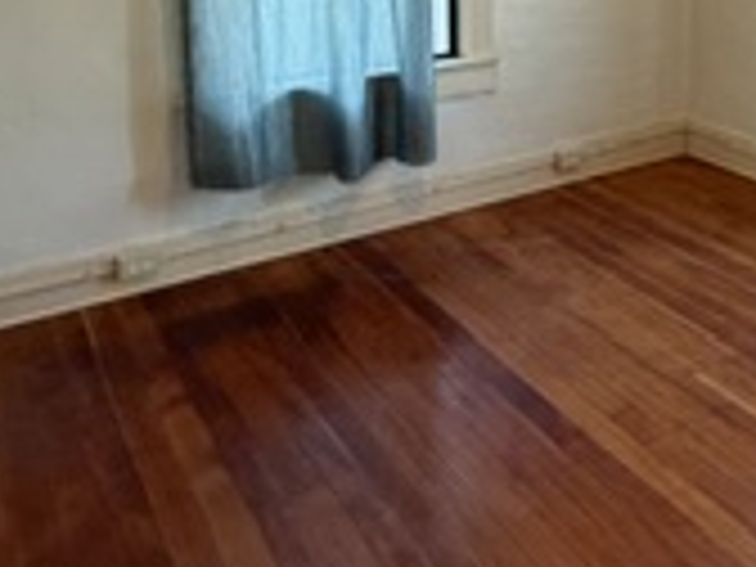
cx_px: 652
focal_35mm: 40
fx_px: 874
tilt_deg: -8.9
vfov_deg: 33.1
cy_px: 4
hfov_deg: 43.5
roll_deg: -1.6
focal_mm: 2.22
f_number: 2.2
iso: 640
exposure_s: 1/60
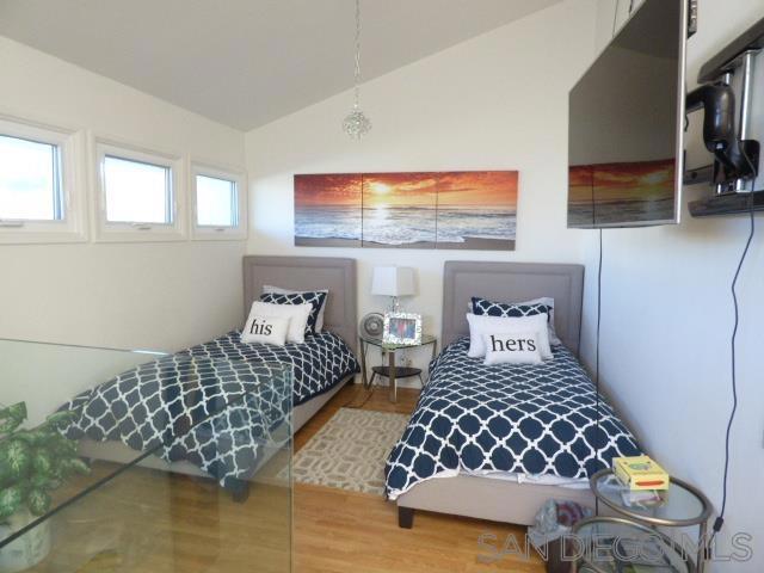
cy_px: 286
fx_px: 441
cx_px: 382
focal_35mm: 20
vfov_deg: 66.0
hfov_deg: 81.7
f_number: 2.8
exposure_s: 1/30
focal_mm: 3.58
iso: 200
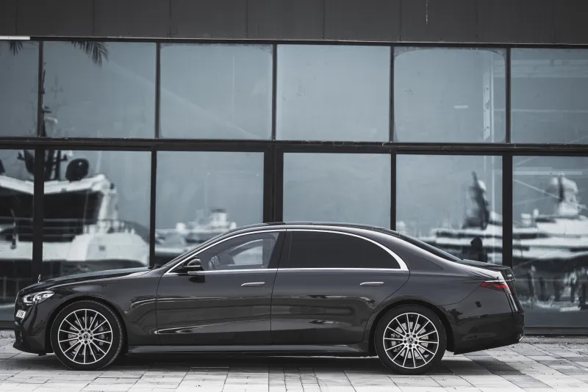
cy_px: 196
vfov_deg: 16.1
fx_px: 1389
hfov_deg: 23.9
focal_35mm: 85
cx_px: 294
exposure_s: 1/2000
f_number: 1.6
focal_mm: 85
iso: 80
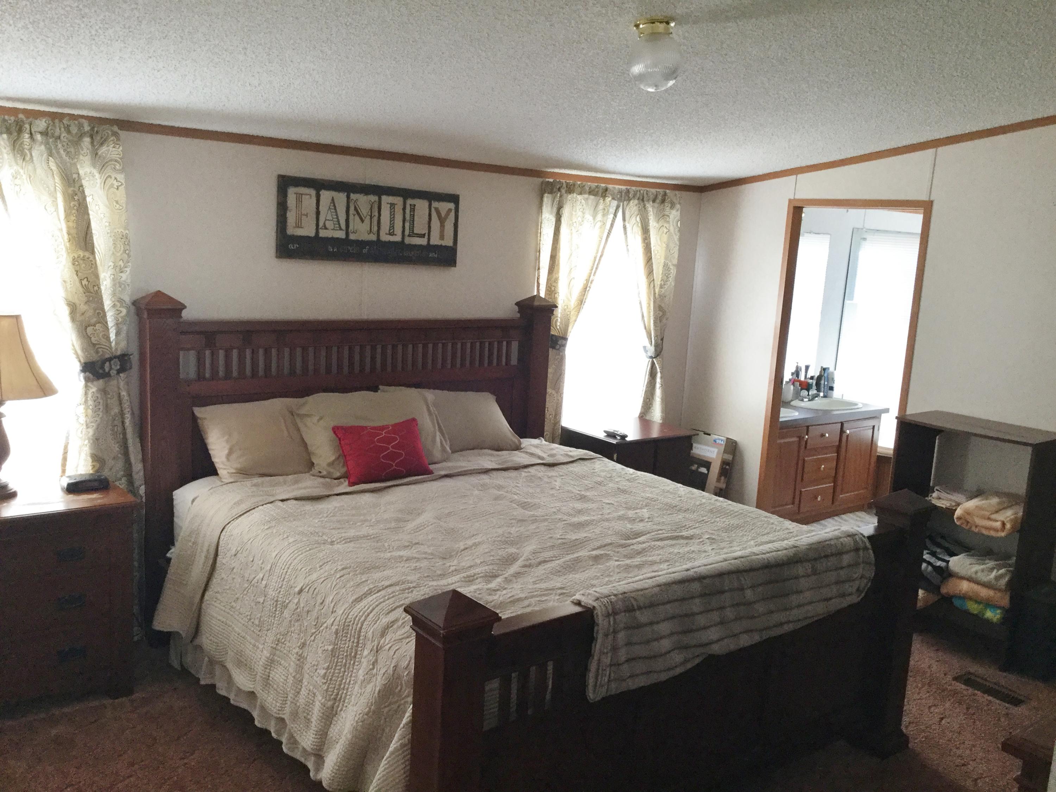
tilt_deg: -11.0
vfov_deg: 45.4
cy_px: 396
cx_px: 528
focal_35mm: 31
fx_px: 946
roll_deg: -3.4
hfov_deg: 58.4
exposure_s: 1/30
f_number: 2.4
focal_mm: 3.3
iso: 40
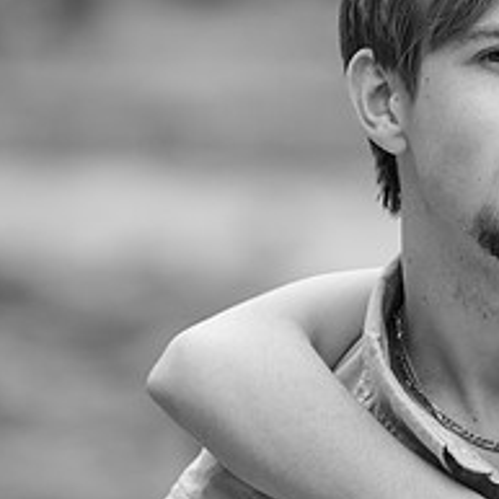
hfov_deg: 3.6
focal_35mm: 481
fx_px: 7845
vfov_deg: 3.6
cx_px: 507
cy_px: 61
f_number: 3.5
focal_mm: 188
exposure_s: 1/250
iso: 320
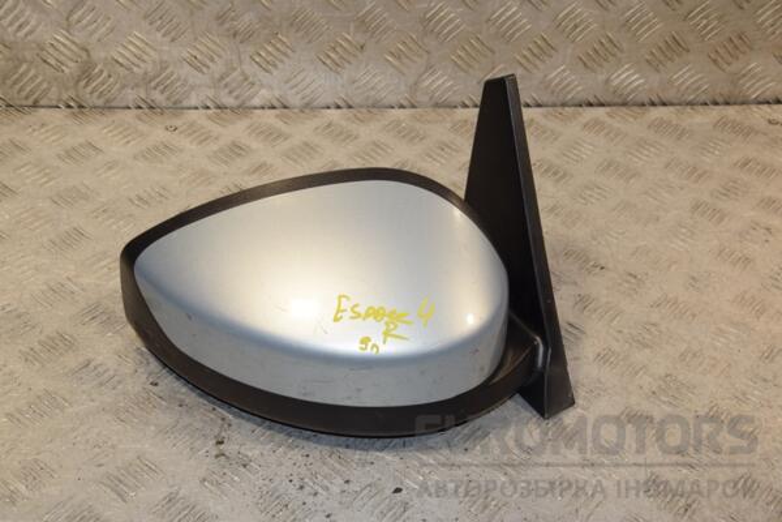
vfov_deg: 23.8
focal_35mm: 57
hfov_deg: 35.1
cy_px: 261
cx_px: 391
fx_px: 1238
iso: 800
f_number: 10
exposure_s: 1/200
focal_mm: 38
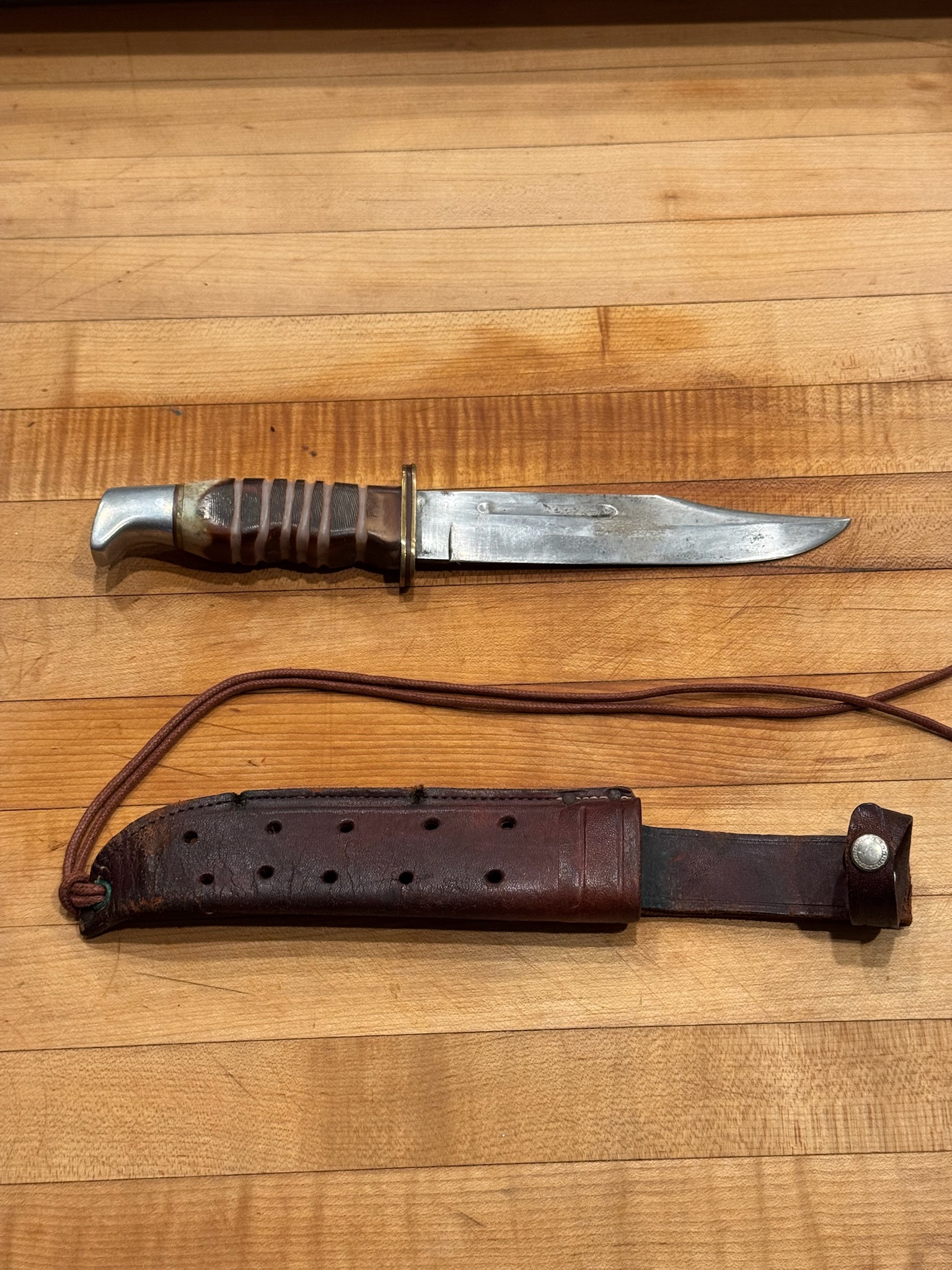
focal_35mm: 48
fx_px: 1760
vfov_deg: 39.7
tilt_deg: -62.5
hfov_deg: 30.3
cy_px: 635
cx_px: 476
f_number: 1.78
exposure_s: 1/60
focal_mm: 6.76
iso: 250
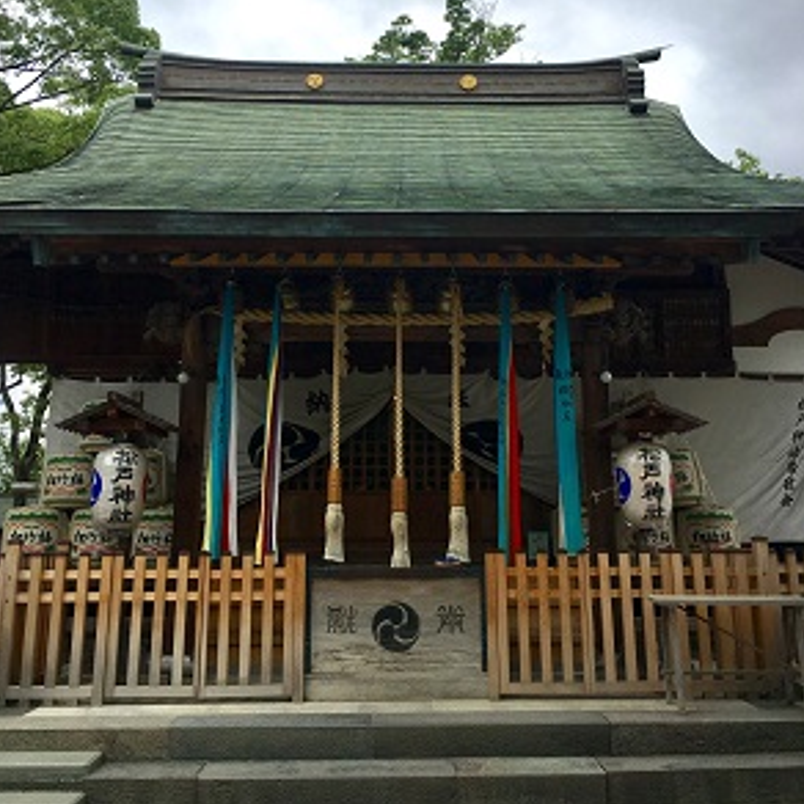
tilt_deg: +14.9
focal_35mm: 35
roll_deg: -0.4
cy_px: 318
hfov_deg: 47.2
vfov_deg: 46.9
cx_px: 399
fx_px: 920
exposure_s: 1/2653
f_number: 2.2
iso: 25
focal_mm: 4.15
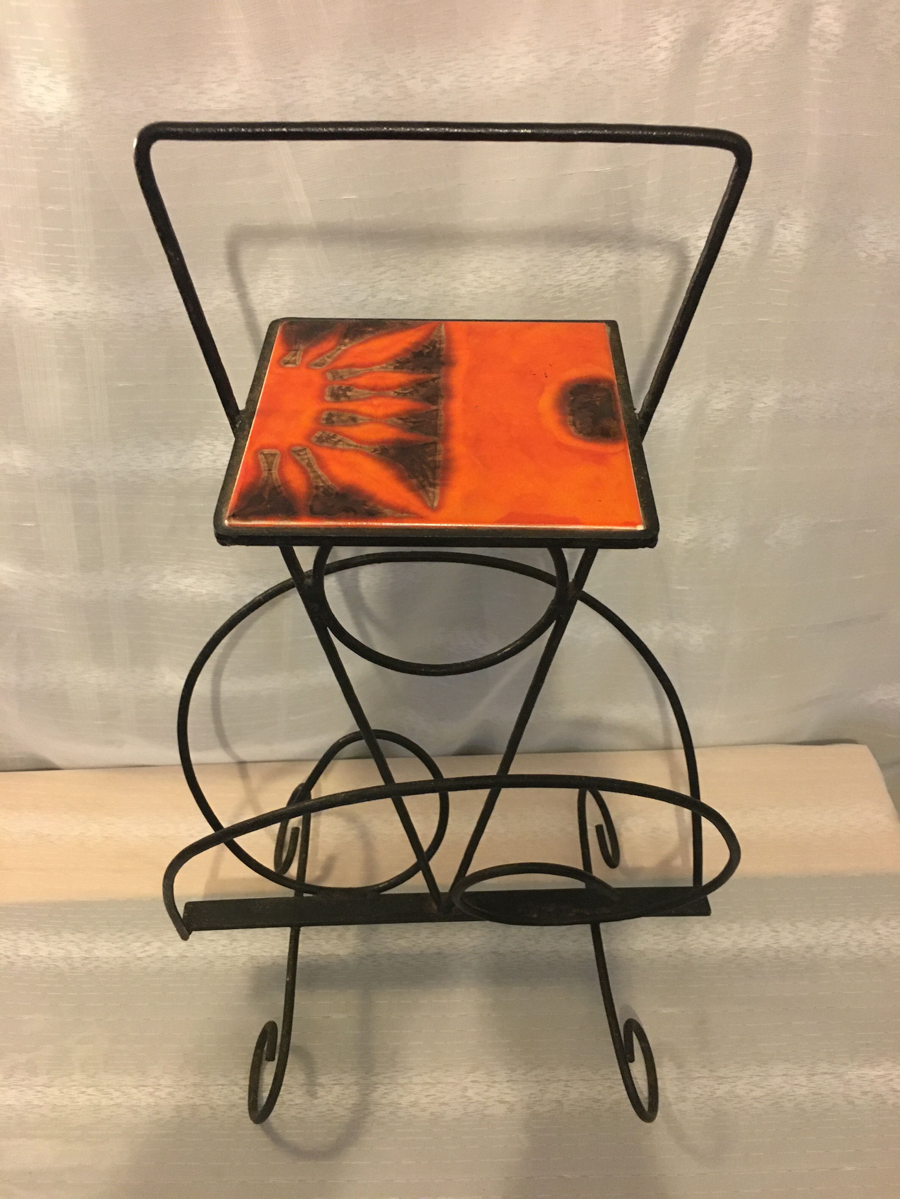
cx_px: 450
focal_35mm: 29
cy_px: 600
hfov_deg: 48.2
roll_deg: -1.1
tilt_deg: -42.2
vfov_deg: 61.7
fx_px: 1005
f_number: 2.2
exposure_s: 1/17
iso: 250
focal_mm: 4.15
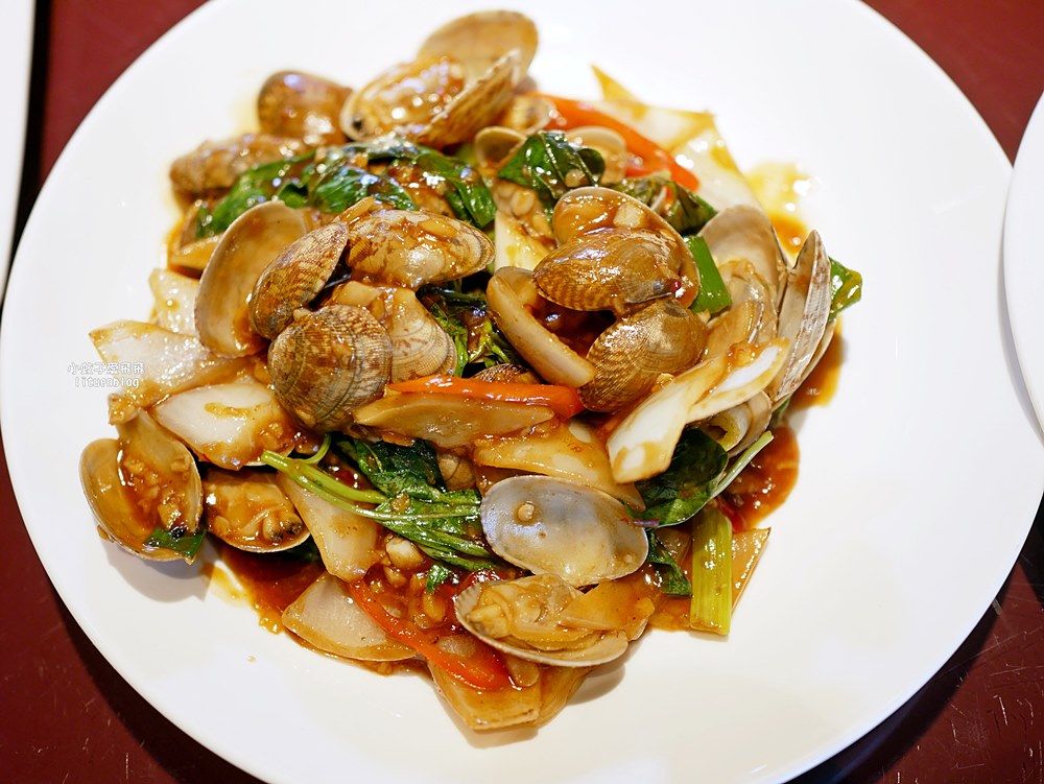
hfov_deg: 38.2
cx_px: 522
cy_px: 392
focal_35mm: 50
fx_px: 1509
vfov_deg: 29.1
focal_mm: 25
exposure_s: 1/125
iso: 200
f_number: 2
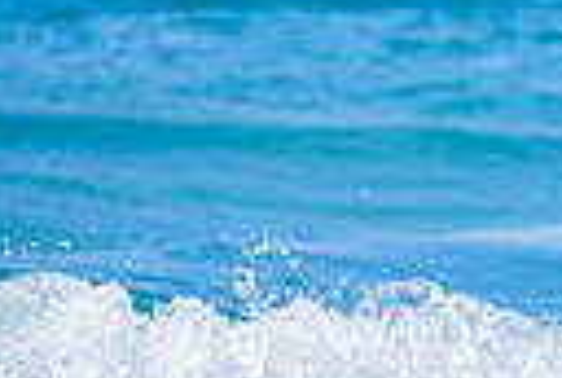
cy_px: 648
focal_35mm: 2761
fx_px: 43203
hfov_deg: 0.7
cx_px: 1093
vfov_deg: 0.5
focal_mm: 610
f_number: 11
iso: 900
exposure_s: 1/2000
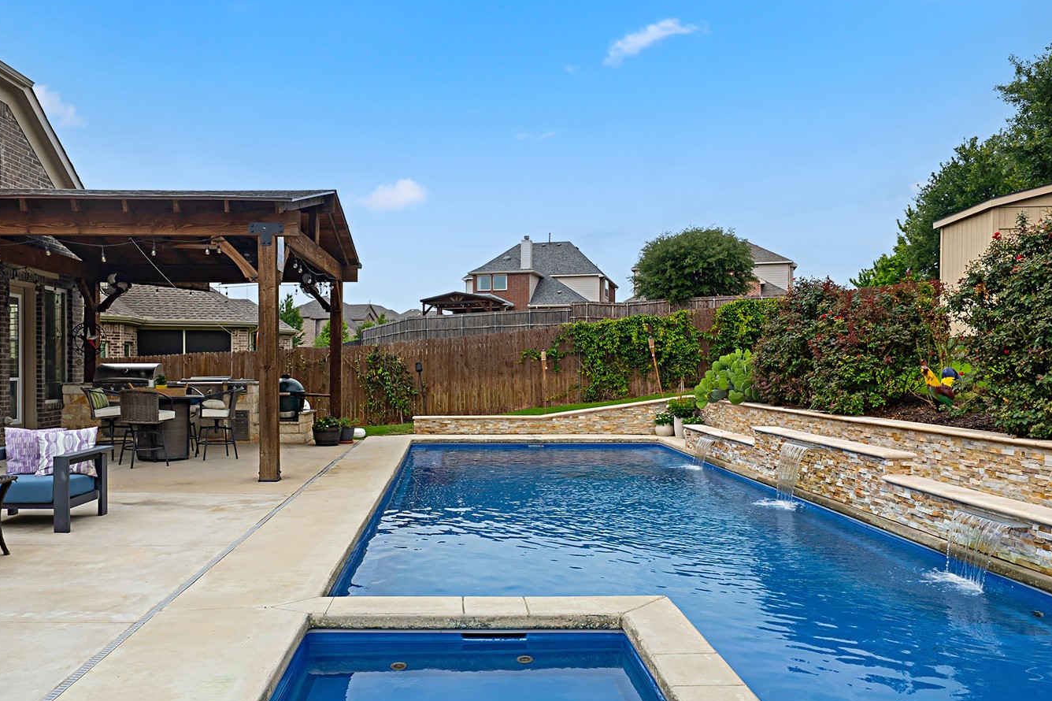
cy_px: 399
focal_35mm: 26
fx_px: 760
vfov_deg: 49.4
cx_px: 503
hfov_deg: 69.4
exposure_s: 1/250
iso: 500
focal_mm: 16
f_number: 9
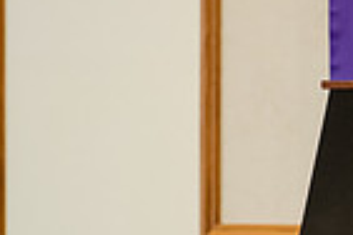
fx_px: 12060
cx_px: 536
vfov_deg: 1.1
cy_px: 229
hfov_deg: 1.7
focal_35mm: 1230
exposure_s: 1/200
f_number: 3.2
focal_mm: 300
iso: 2000
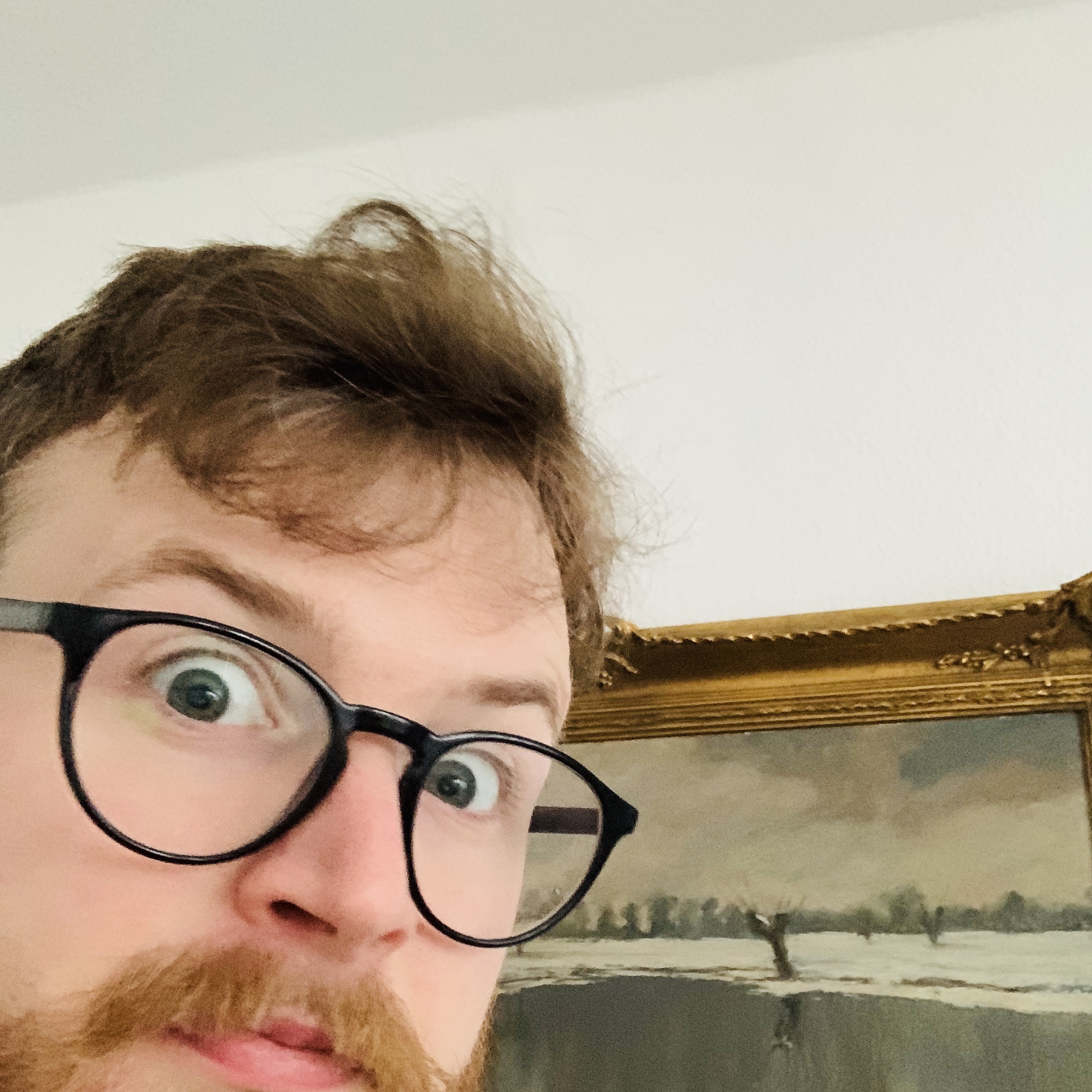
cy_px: 706
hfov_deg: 43.9
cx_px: 544
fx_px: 1356
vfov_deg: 43.4
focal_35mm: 38
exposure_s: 1/15
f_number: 2.2
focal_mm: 2.87
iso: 640
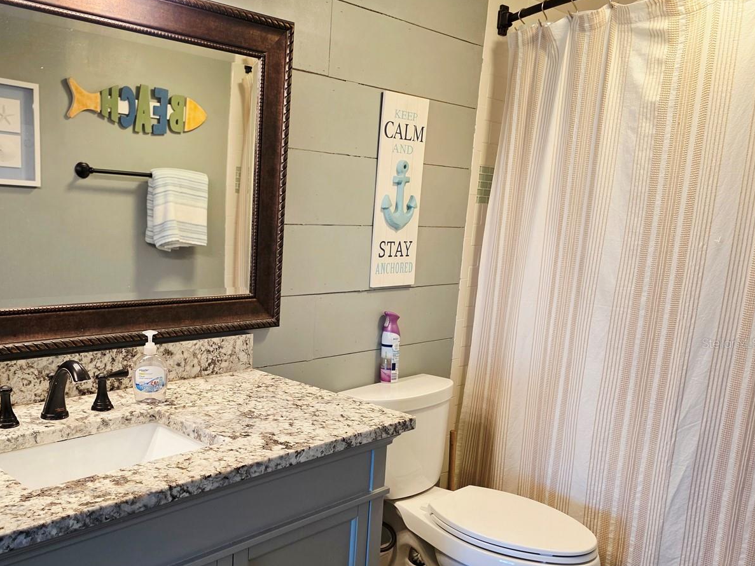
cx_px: 253
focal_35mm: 31
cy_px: 343
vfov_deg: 45.2
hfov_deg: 57.1
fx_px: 676
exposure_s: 1/120
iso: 160
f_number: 1.7
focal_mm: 6.3
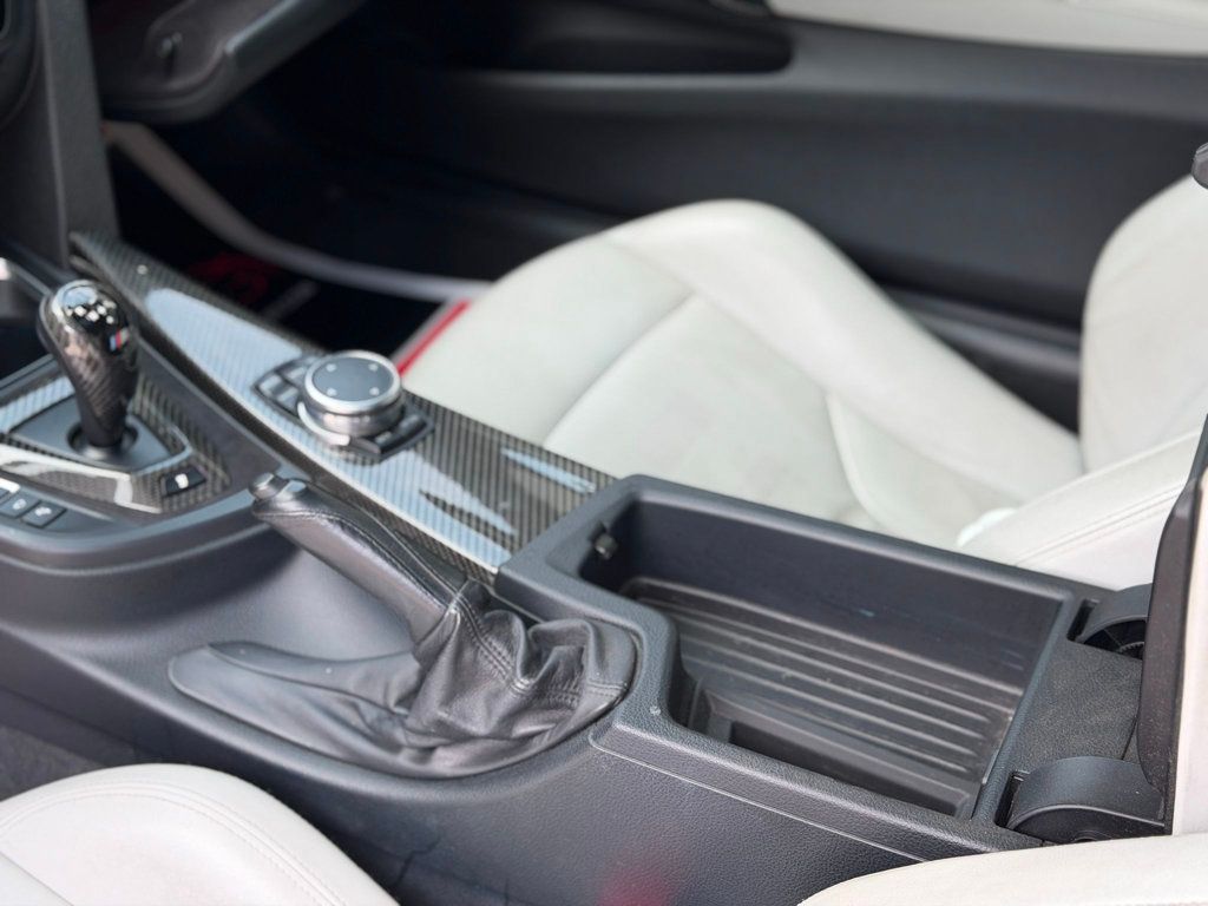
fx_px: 1675
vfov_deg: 30.3
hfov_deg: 39.7
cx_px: 604
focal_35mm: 48
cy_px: 453
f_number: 1.78
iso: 64
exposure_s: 1/280
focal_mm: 6.76
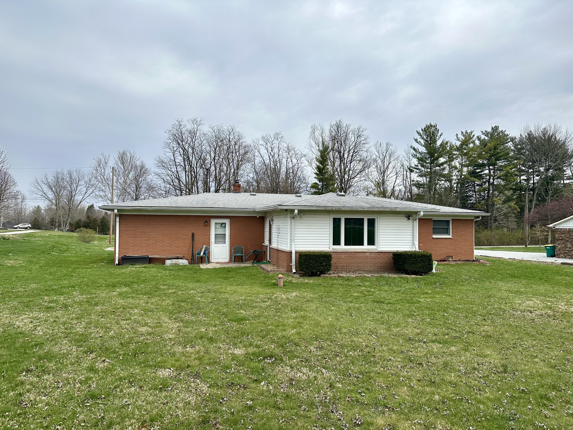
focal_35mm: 24
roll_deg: +0.1
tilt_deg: +2.0
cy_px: 215
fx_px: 397
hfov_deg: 71.6
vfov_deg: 56.8
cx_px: 286
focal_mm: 6.86
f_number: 1.78
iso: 80
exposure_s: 1/4184
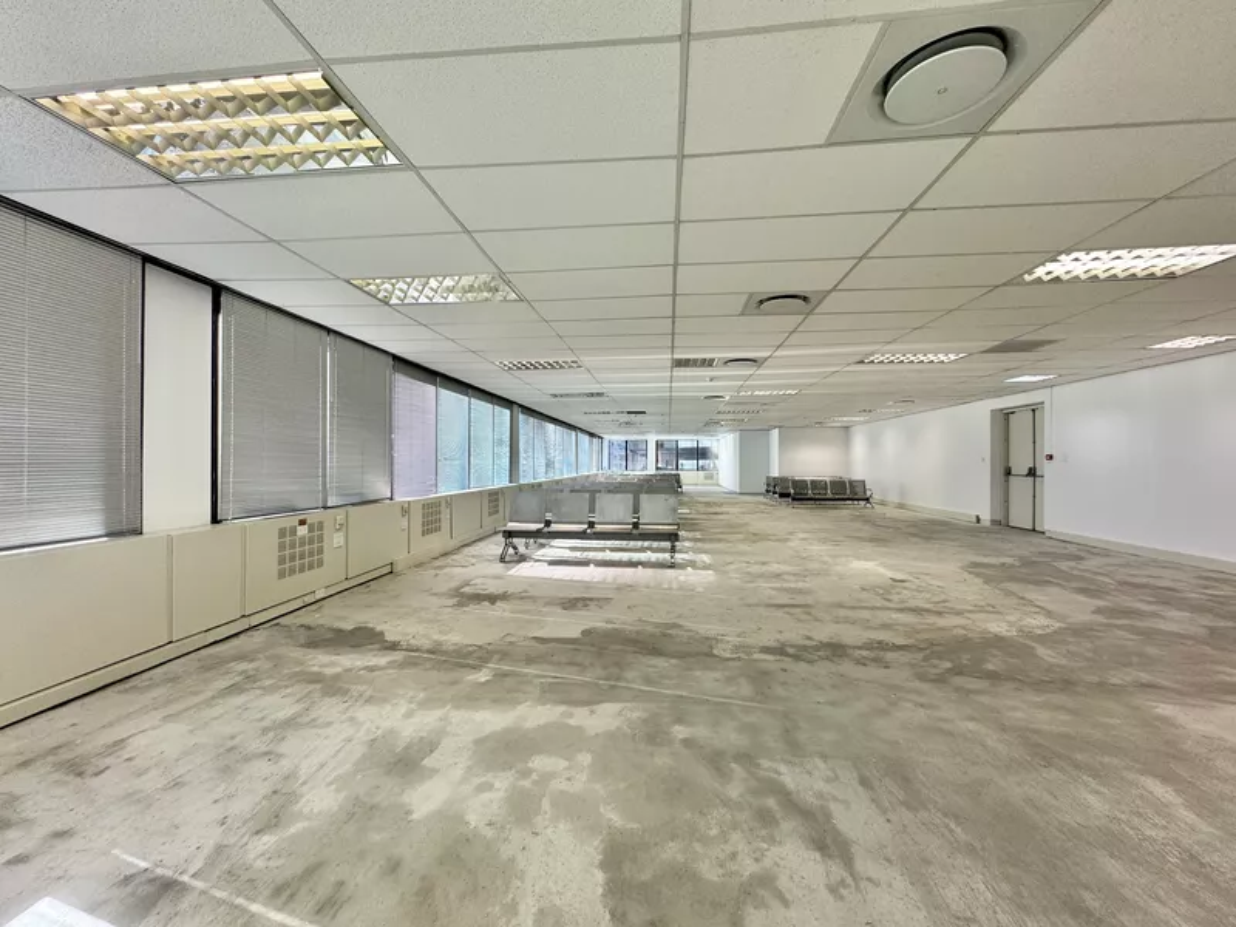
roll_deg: -0.9
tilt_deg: -0.6
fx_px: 500
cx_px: 618
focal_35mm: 14
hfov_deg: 102.1
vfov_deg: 85.7
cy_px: 464
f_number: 2.2
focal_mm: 2.22
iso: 64
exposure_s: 1/100
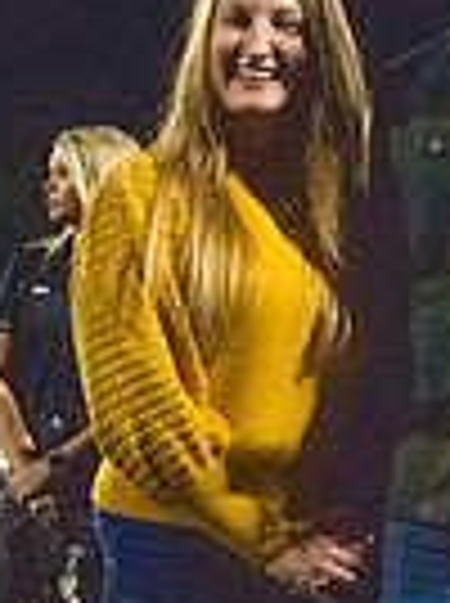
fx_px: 3043
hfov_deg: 8.2
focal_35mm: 175
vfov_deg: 11.3
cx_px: 814
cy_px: 313
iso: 8000
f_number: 5
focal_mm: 42
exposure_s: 1/500
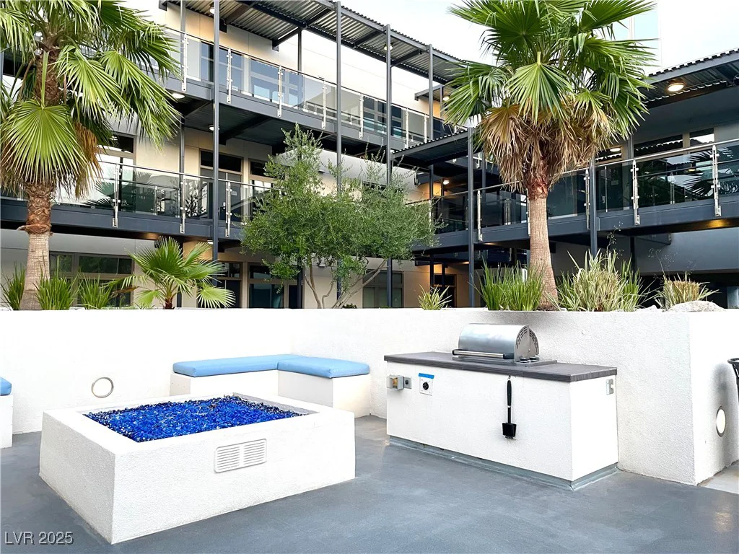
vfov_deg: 53.1
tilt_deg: +3.7
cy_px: 277
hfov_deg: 67.3
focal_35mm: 26
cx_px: 370
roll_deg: +0.3
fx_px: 555
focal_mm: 4.2
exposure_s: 1/97
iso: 125
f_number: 1.6
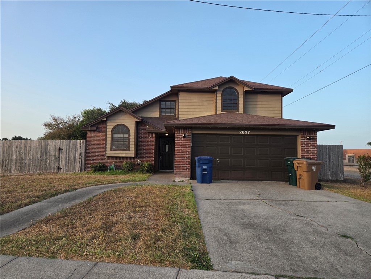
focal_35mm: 23
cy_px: 140
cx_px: 186
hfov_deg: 73.9
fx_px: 247
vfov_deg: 58.9
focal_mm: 5.4
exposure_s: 1/814
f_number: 1.8
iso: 80
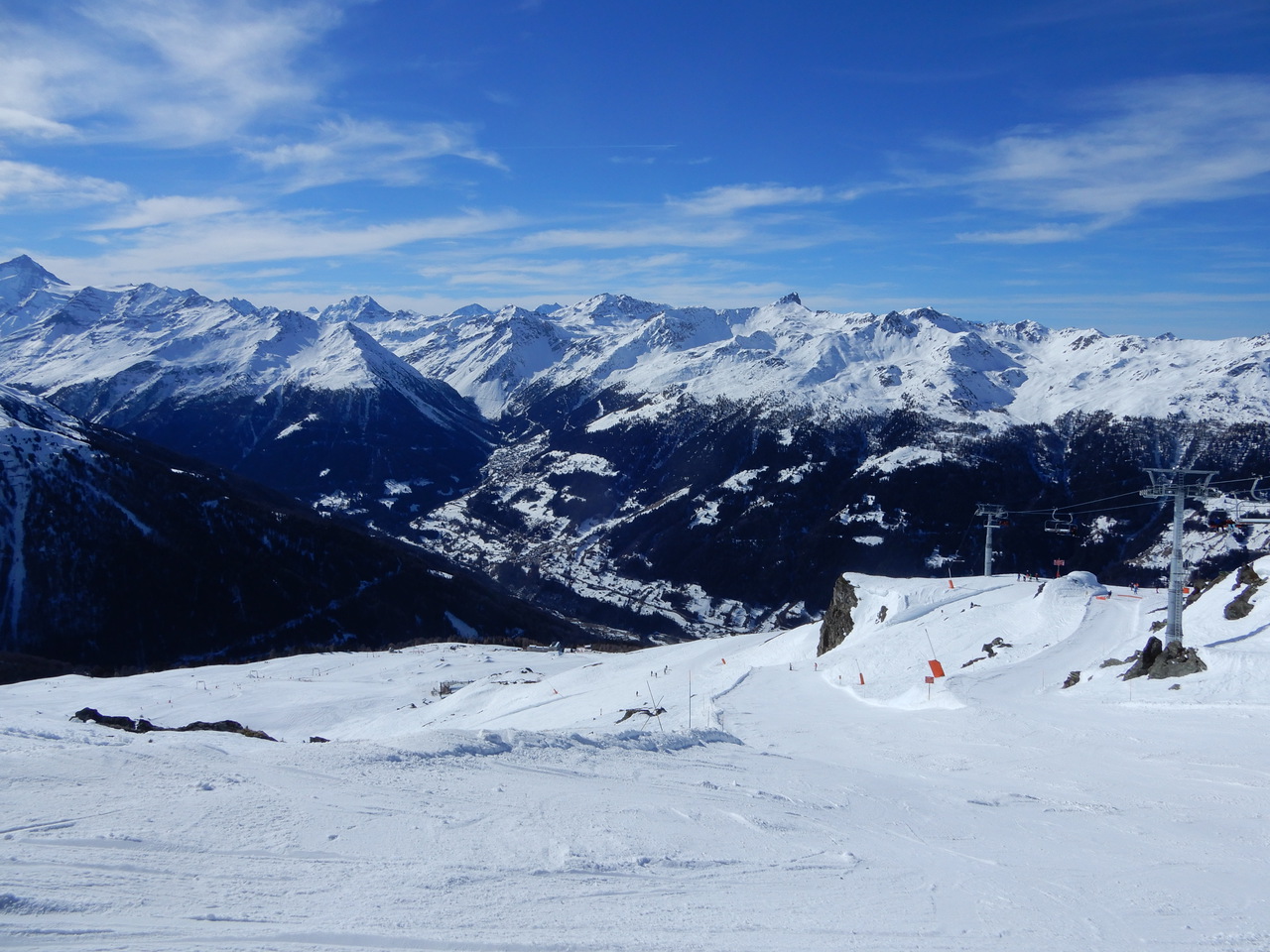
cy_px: 476
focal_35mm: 24
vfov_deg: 56.8
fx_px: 881
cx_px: 635
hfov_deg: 71.6
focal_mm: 4.3
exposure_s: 1/1600
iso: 80
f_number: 5
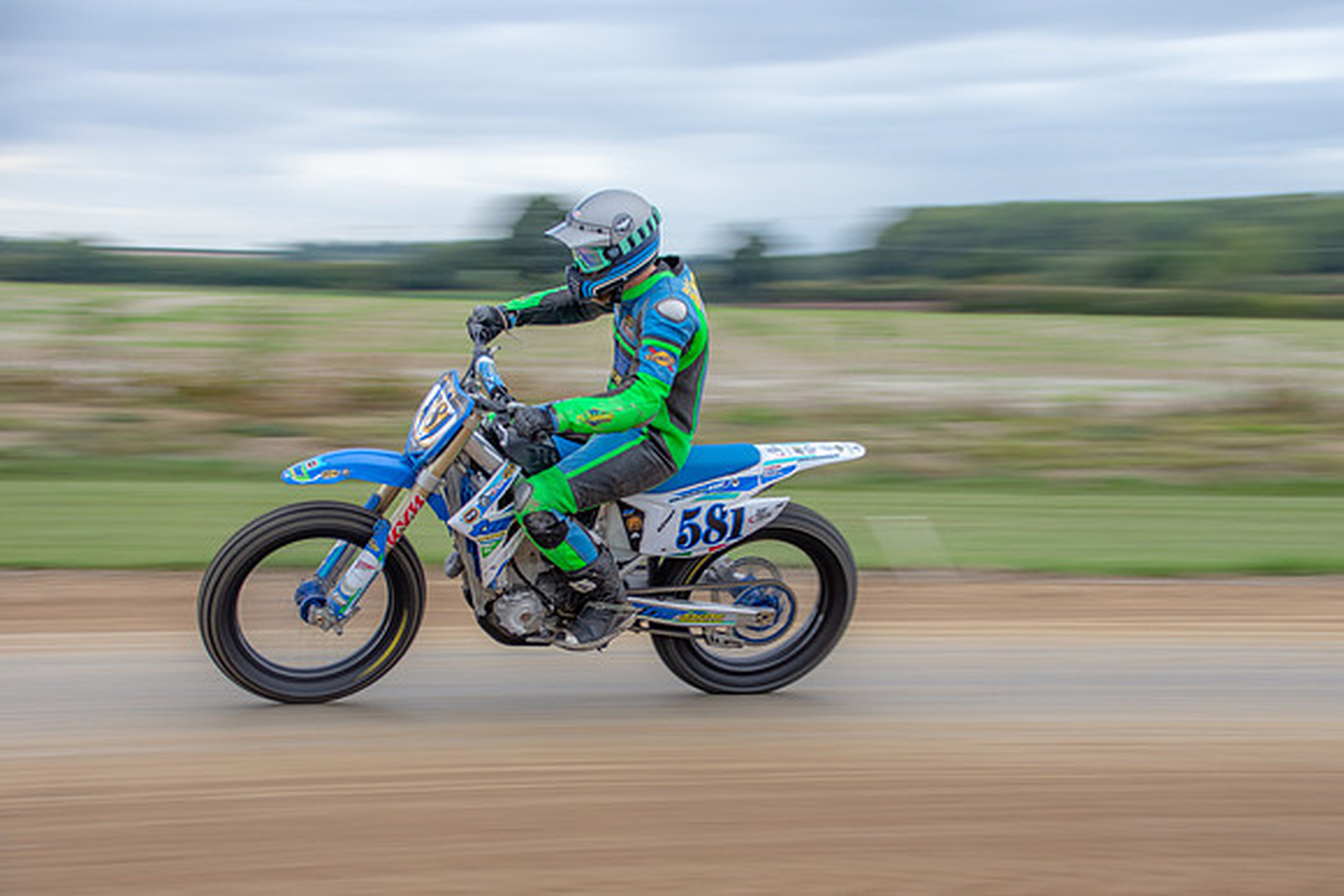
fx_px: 3522
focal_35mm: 94
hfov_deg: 21.6
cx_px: 719
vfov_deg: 14.5
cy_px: 452
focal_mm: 56
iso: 160
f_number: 6.3
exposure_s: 1/125
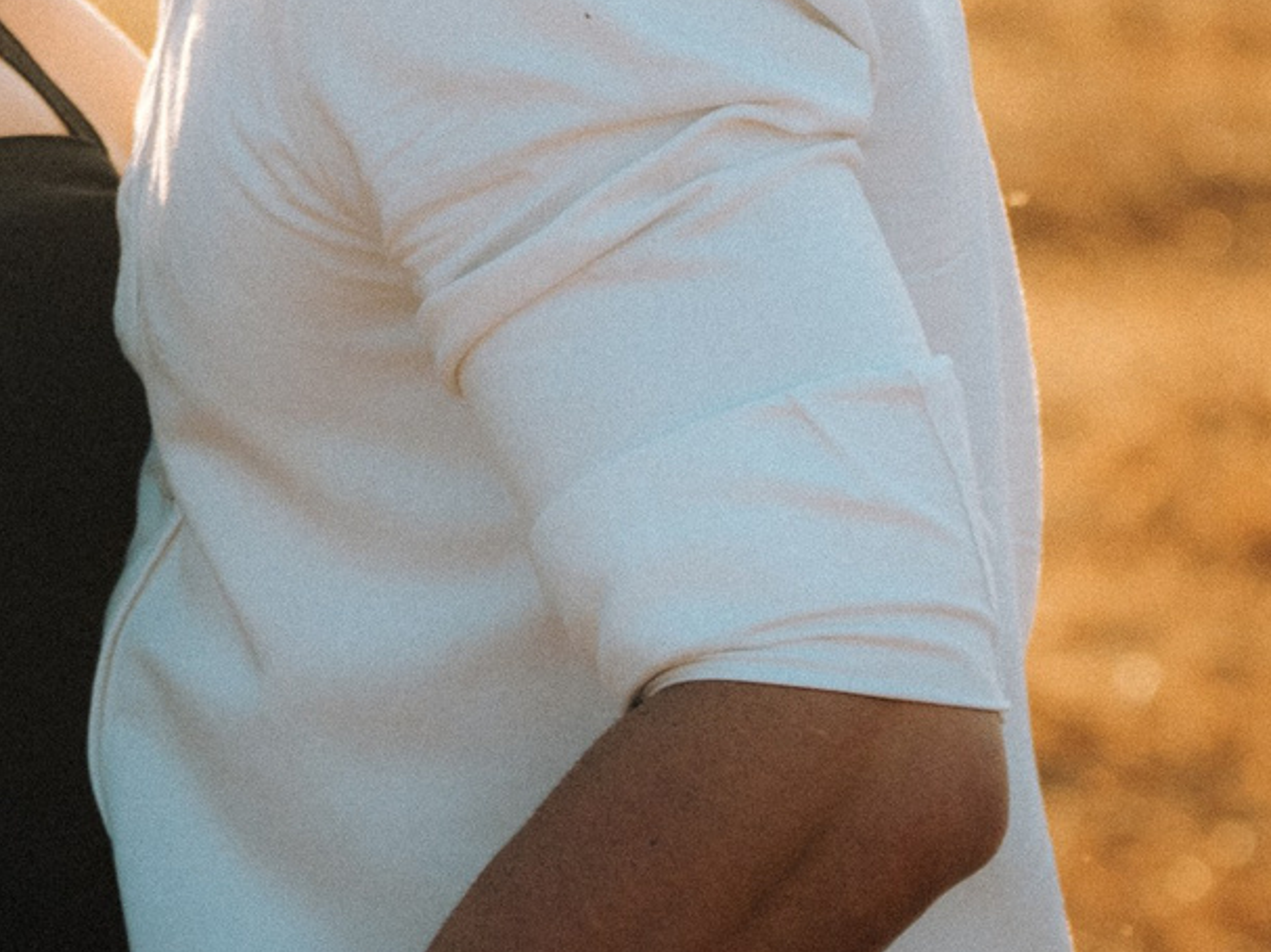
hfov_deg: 6.7
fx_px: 10719
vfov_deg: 5.1
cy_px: -47
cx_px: -253
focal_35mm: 292
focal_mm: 48
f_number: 2.8
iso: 100
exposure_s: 1/1250
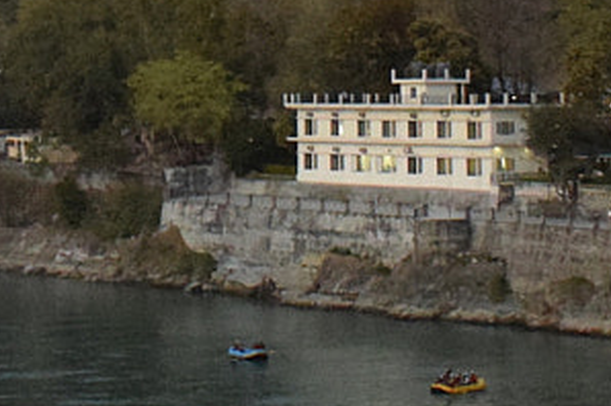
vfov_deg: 9.2
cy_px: -166
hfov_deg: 13.9
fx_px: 2458
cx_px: -33
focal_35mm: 145
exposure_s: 1/60
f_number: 3.5
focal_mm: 18
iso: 4500
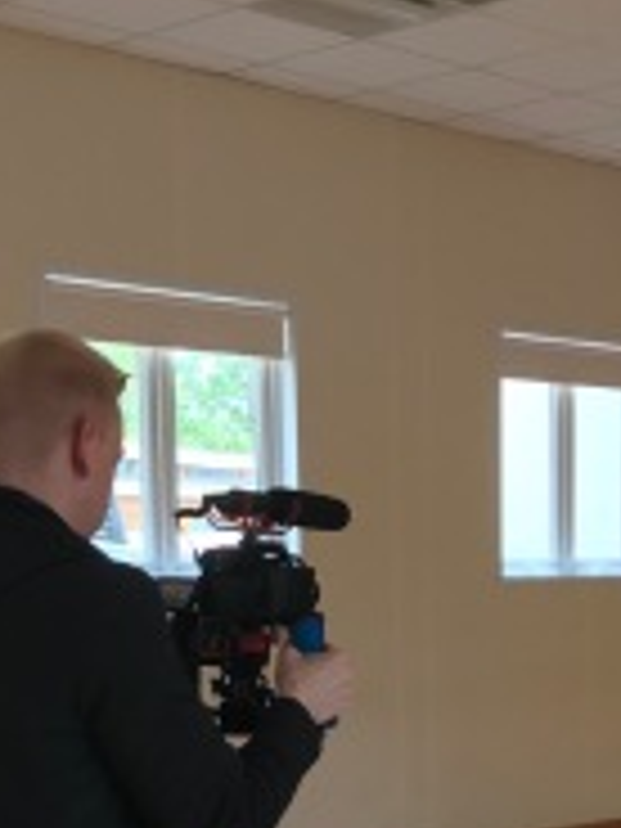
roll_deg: +0.0
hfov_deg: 18.6
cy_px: 819
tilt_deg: -9.1
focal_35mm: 78
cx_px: 549
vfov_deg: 24.0
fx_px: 1866
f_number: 1.8
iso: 32
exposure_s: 1/50
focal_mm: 3.99
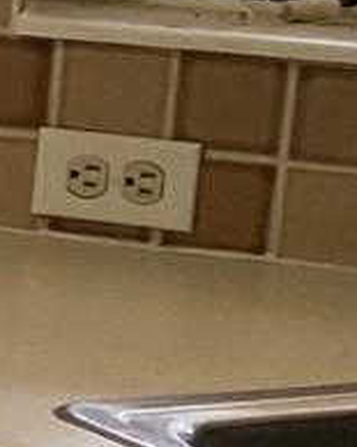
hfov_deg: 5.3
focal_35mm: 234
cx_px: -1334
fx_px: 3093
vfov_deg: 8.2
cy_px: 81
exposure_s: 1/60
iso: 64
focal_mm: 3
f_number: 1.8
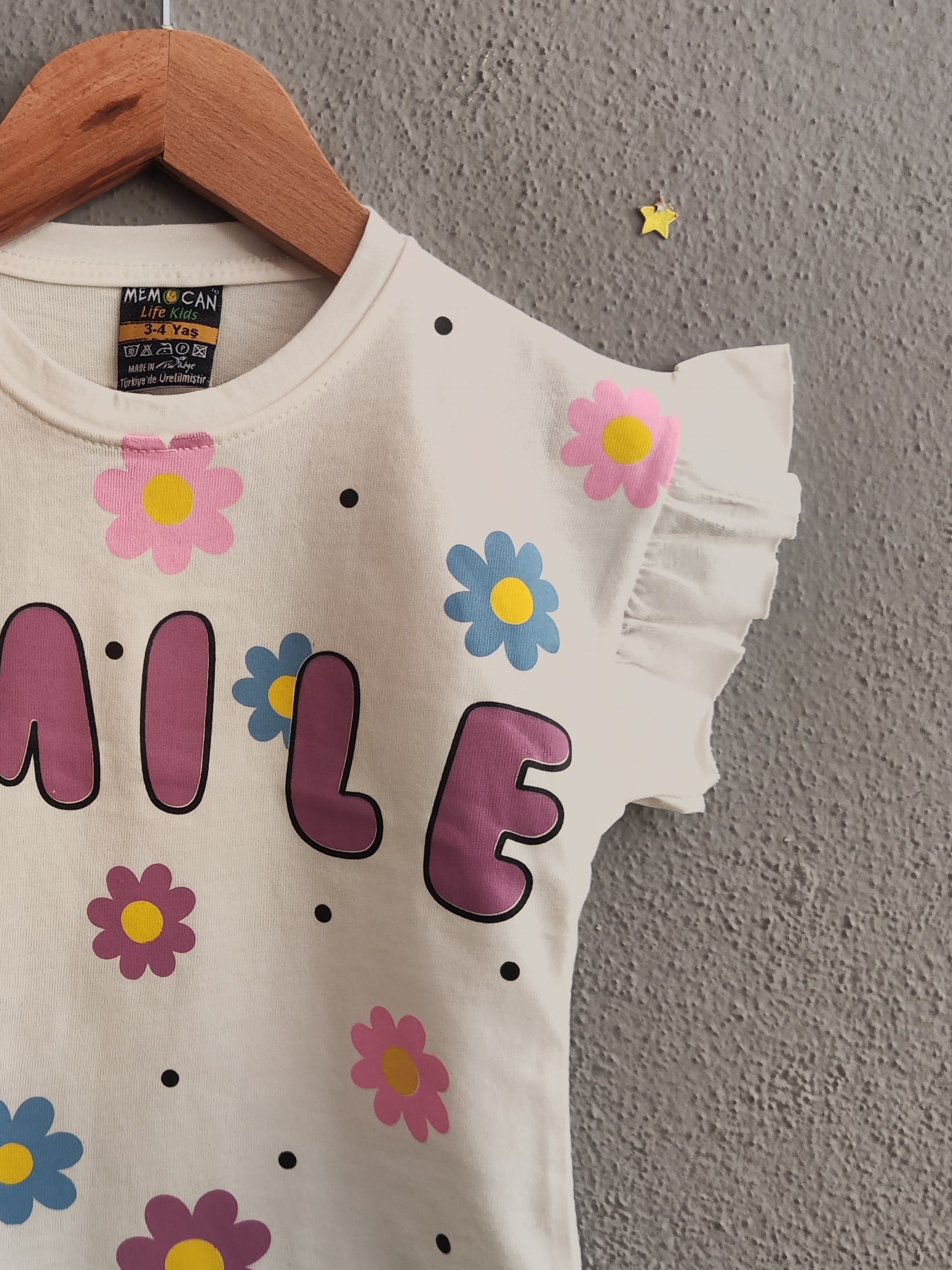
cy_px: 675
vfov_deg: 44.8
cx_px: 131
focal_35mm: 42
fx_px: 1541
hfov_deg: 32.9
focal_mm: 5.59
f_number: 1.88
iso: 400
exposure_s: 1/86.6
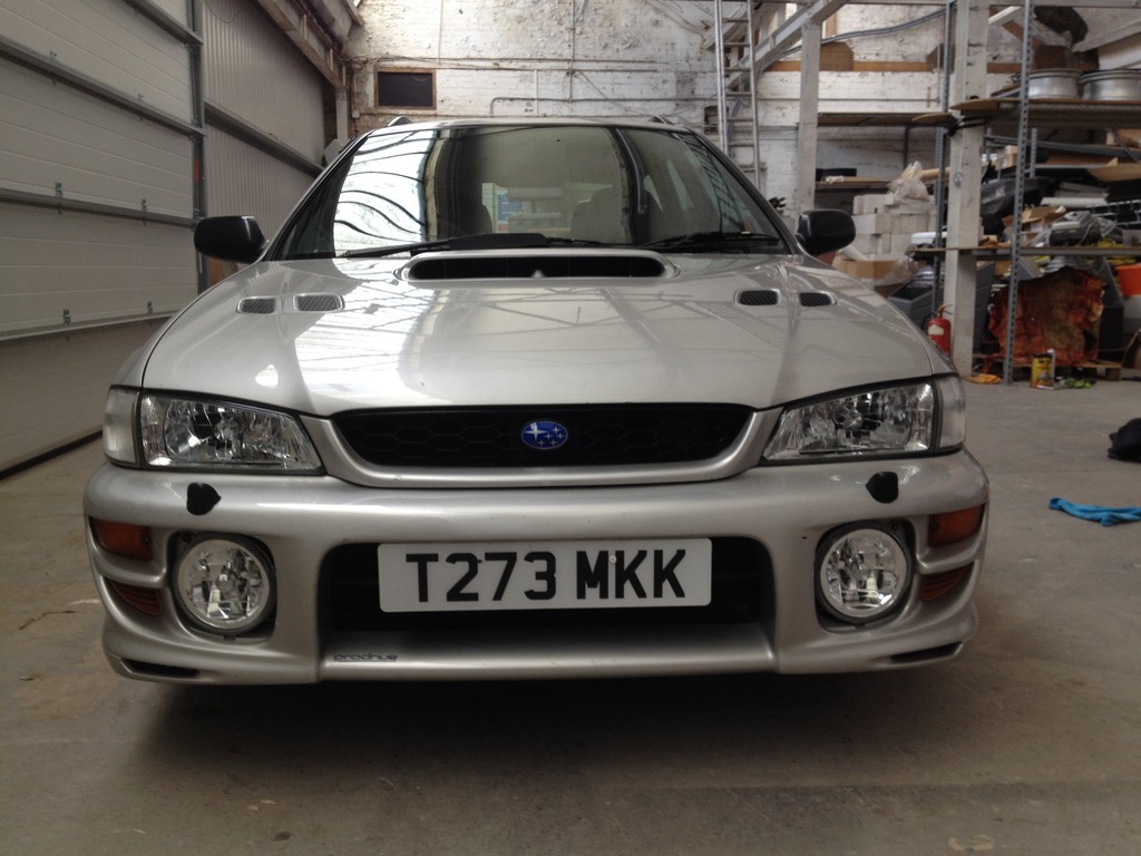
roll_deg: -1.5
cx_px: 570
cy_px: 428
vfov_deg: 40.7
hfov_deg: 52.6
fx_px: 1154
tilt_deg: -8.9
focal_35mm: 35
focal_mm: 4.28
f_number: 2.4
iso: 50
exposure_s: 1/60
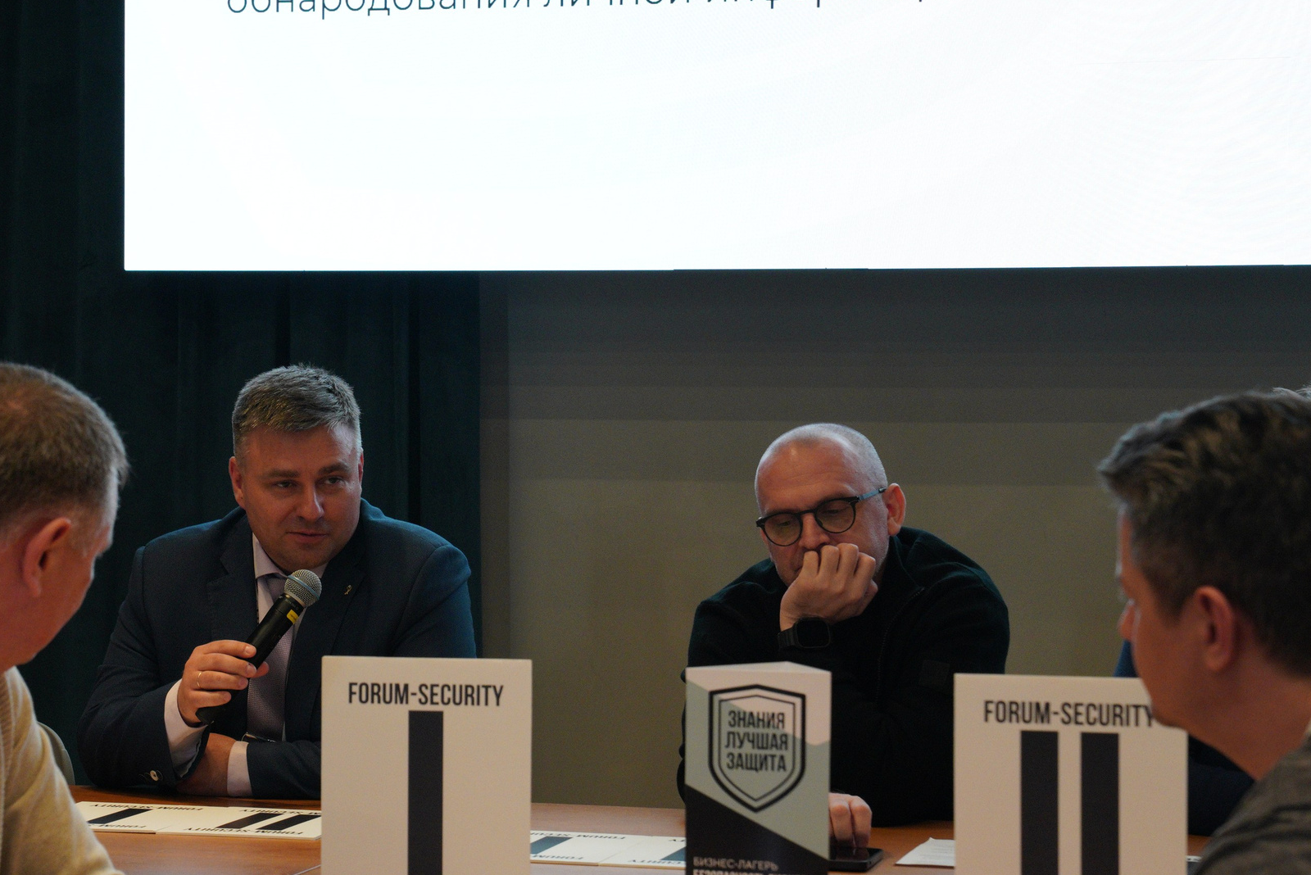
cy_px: 550
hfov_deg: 18.1
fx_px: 4080
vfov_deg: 12.2
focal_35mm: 112
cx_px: 333
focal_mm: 70
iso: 2500
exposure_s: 1/125
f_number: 6.3
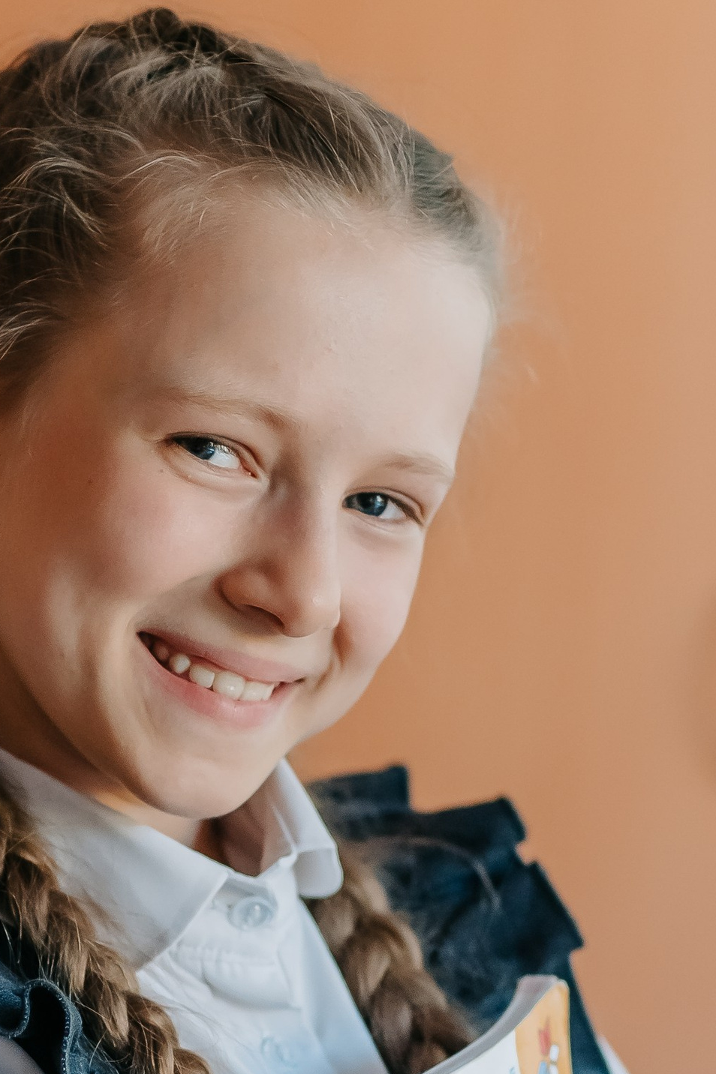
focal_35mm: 228
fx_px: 6805
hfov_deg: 6.0
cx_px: 151
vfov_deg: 9.0
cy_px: 854
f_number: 2.2
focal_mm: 85
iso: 1600
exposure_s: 1/640
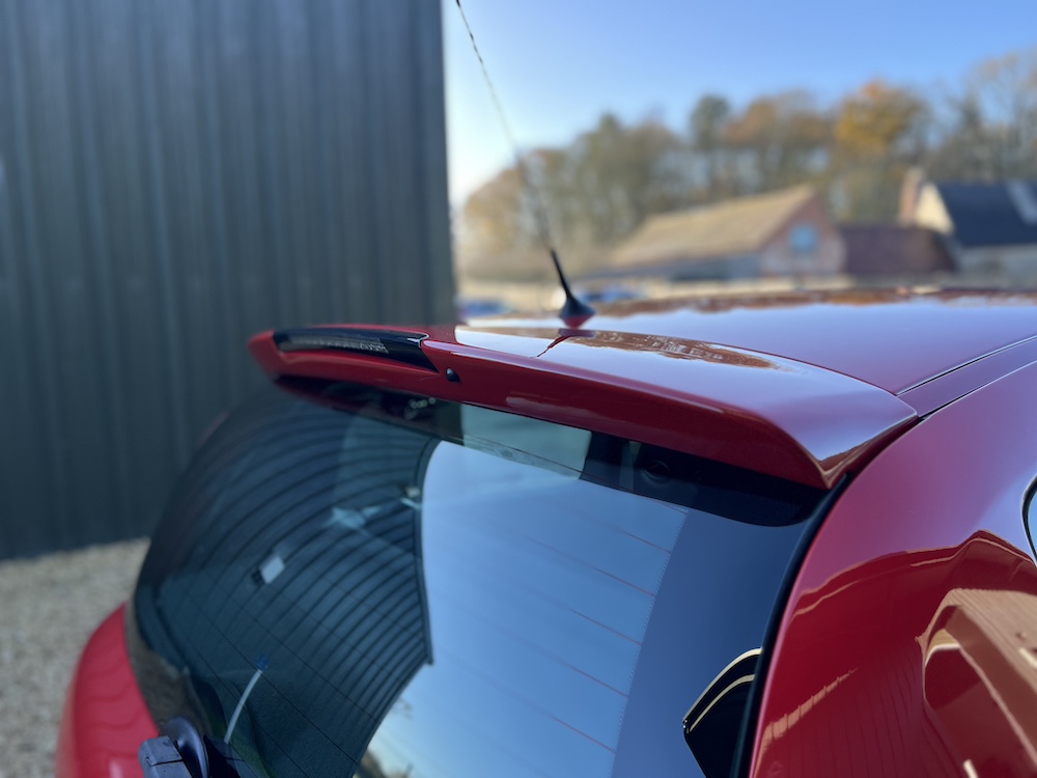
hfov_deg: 67.3
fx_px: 779
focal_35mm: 26
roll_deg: +1.6
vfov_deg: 53.1
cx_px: 518
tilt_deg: -7.2
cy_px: 389
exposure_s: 1/521
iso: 50
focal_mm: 5.7
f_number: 1.5
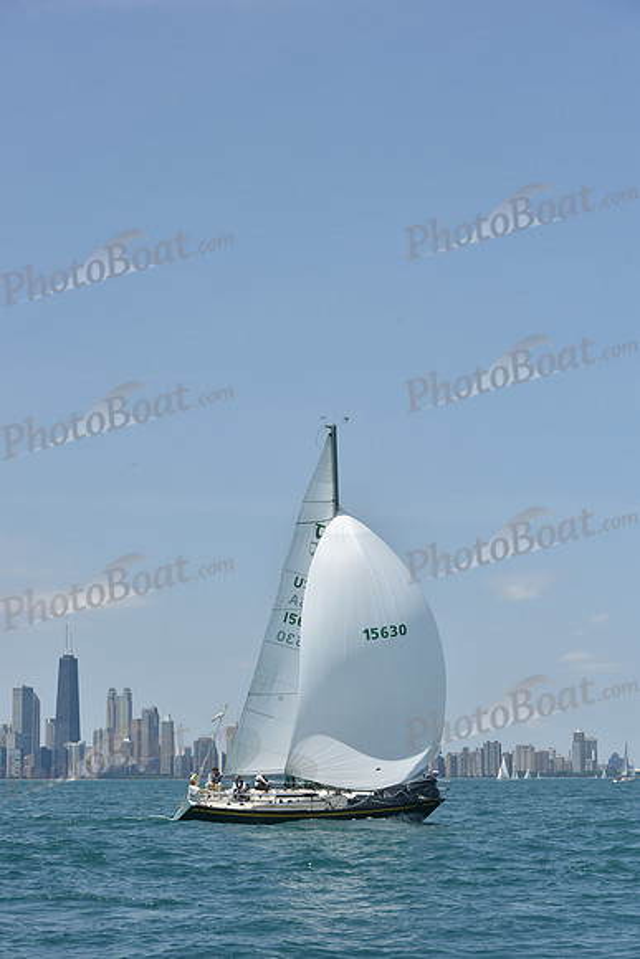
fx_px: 1865
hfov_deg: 19.5
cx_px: 320
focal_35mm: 70
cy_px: 480
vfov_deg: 28.8
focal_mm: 70
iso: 250
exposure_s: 1/1250
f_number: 9
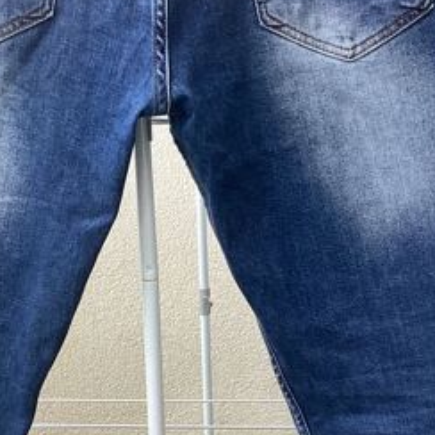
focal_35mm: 72
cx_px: 194
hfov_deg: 24.0
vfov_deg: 24.0
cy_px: 209
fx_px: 1024
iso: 80
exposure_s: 1/120
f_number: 2.4
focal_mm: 3.3
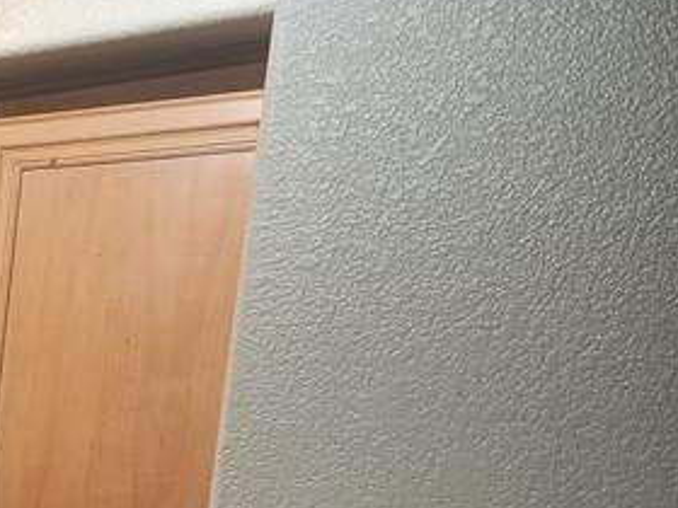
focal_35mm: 84
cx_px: -557
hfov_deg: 18.2
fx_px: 1645
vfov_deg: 16.6
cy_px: 663
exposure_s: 1/60
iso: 640
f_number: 1.8
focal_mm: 6.4
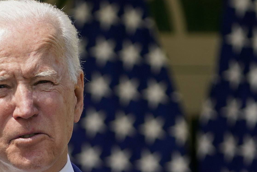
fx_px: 5840
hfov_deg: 2.5
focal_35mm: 818
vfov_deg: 1.7
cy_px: 173
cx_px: 32
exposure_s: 1/500
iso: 640
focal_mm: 400
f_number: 11
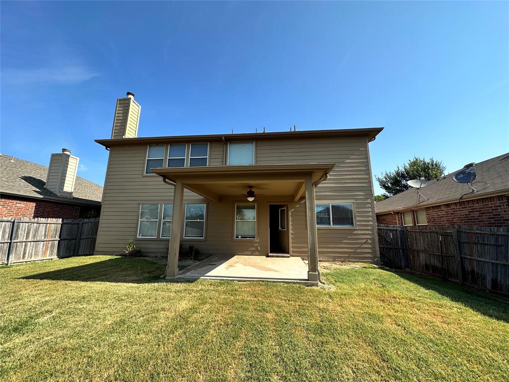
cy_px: 191
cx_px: 254
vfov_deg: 85.7
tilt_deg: +11.0
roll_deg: -1.2
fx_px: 206
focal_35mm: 14
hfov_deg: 102.1
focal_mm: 2.22
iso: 50
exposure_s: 1/1770
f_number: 2.2
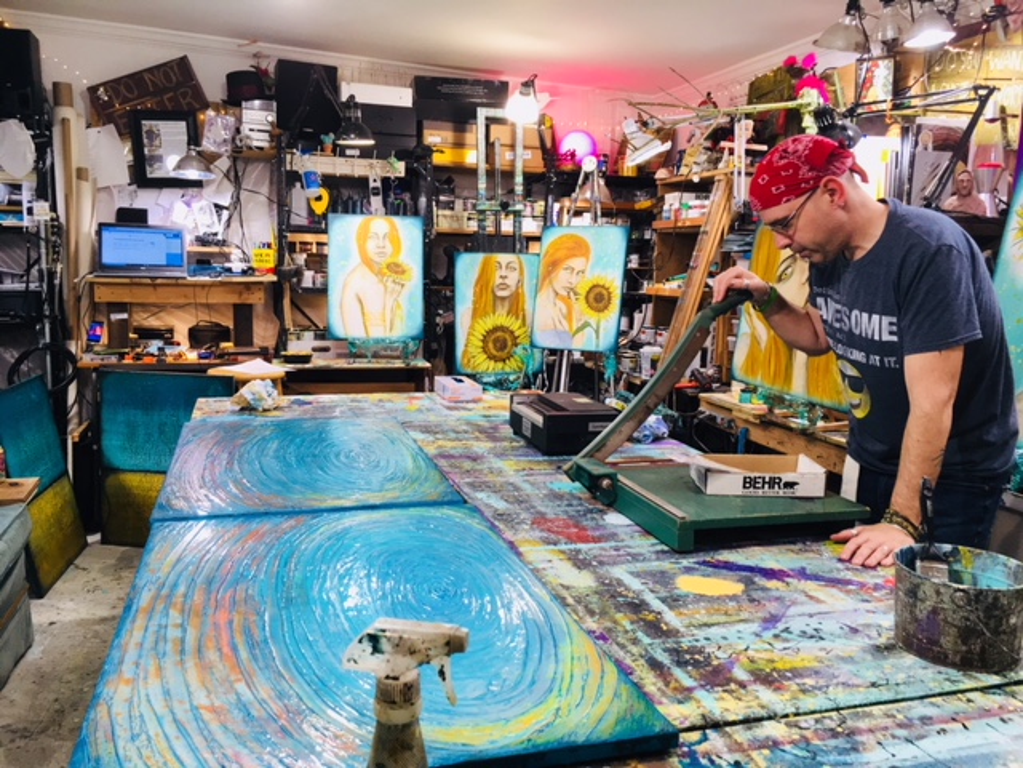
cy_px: 384
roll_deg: -1.9
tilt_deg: -8.2
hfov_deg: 61.7
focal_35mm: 29
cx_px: 512
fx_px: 857
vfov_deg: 48.2
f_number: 2.2
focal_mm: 4.15
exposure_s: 1/30
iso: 80
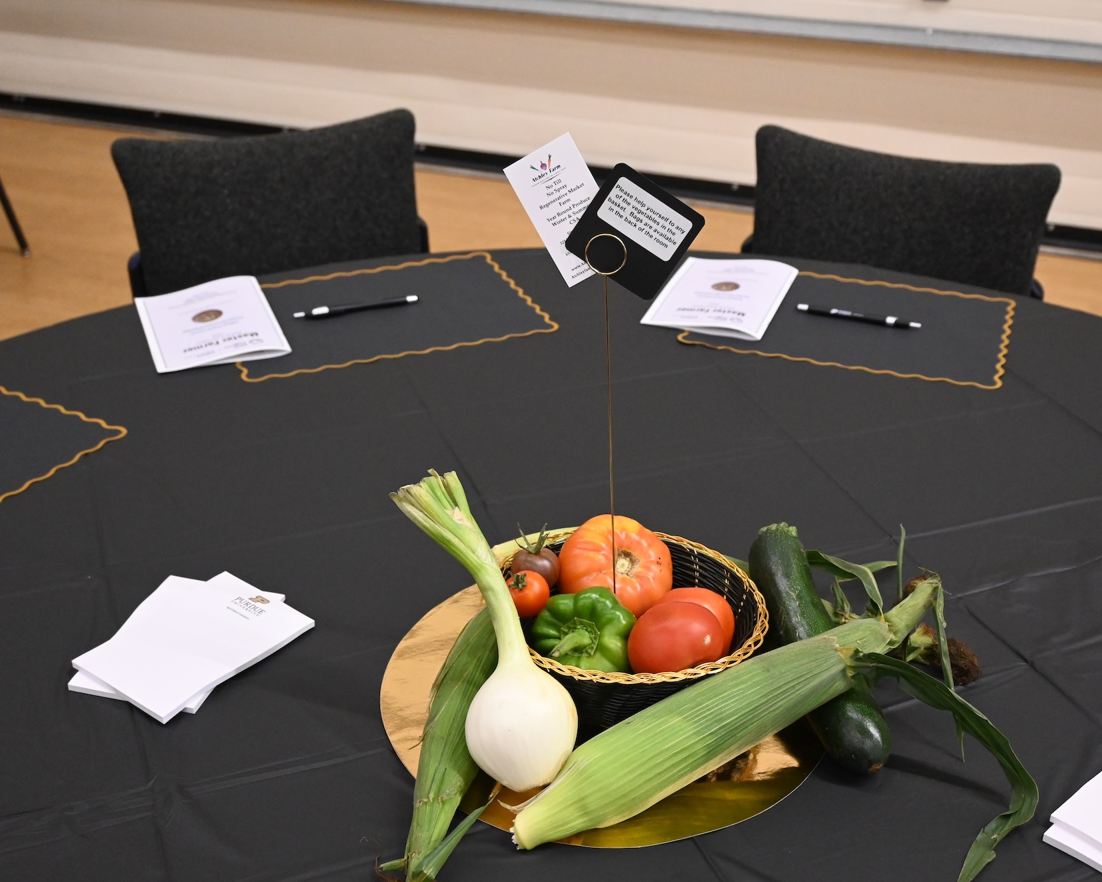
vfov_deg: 35.2
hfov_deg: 43.2
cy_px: 443
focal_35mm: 43
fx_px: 1389
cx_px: 630
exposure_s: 1/80
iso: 3200
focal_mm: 25
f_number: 4.2
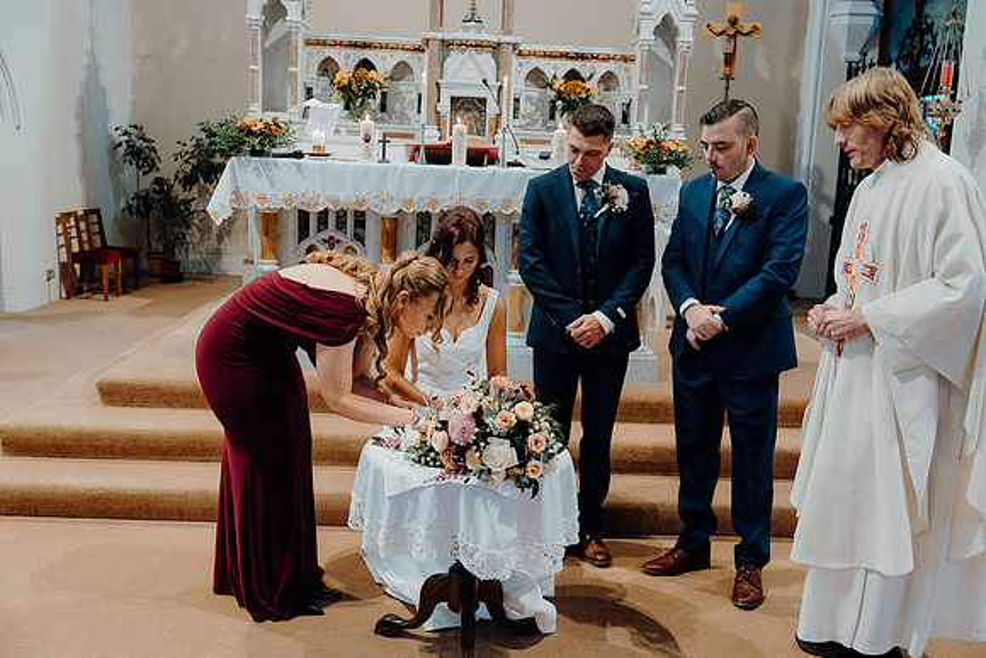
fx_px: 931
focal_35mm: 34
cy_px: 329
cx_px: 493
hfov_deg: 55.8
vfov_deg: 38.9
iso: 3200
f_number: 3.5
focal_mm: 34
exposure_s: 1/160
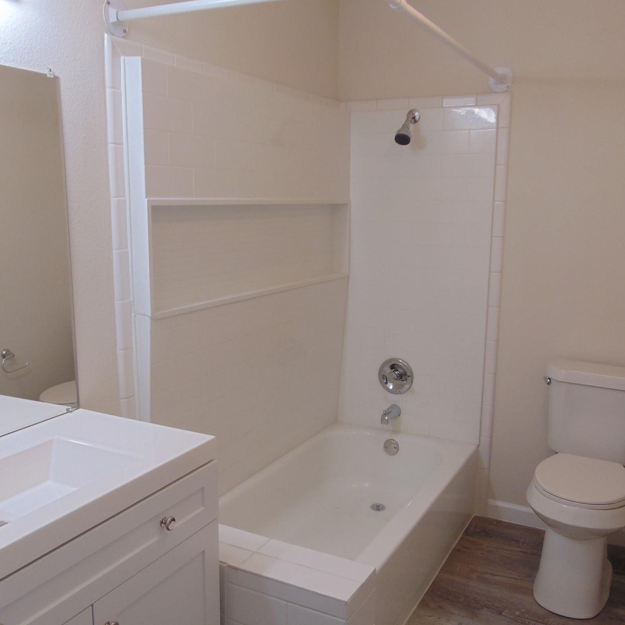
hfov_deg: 49.7
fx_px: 674
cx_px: 312
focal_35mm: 33
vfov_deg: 49.7
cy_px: 331
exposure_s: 1/40
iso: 80
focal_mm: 4.5
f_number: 3
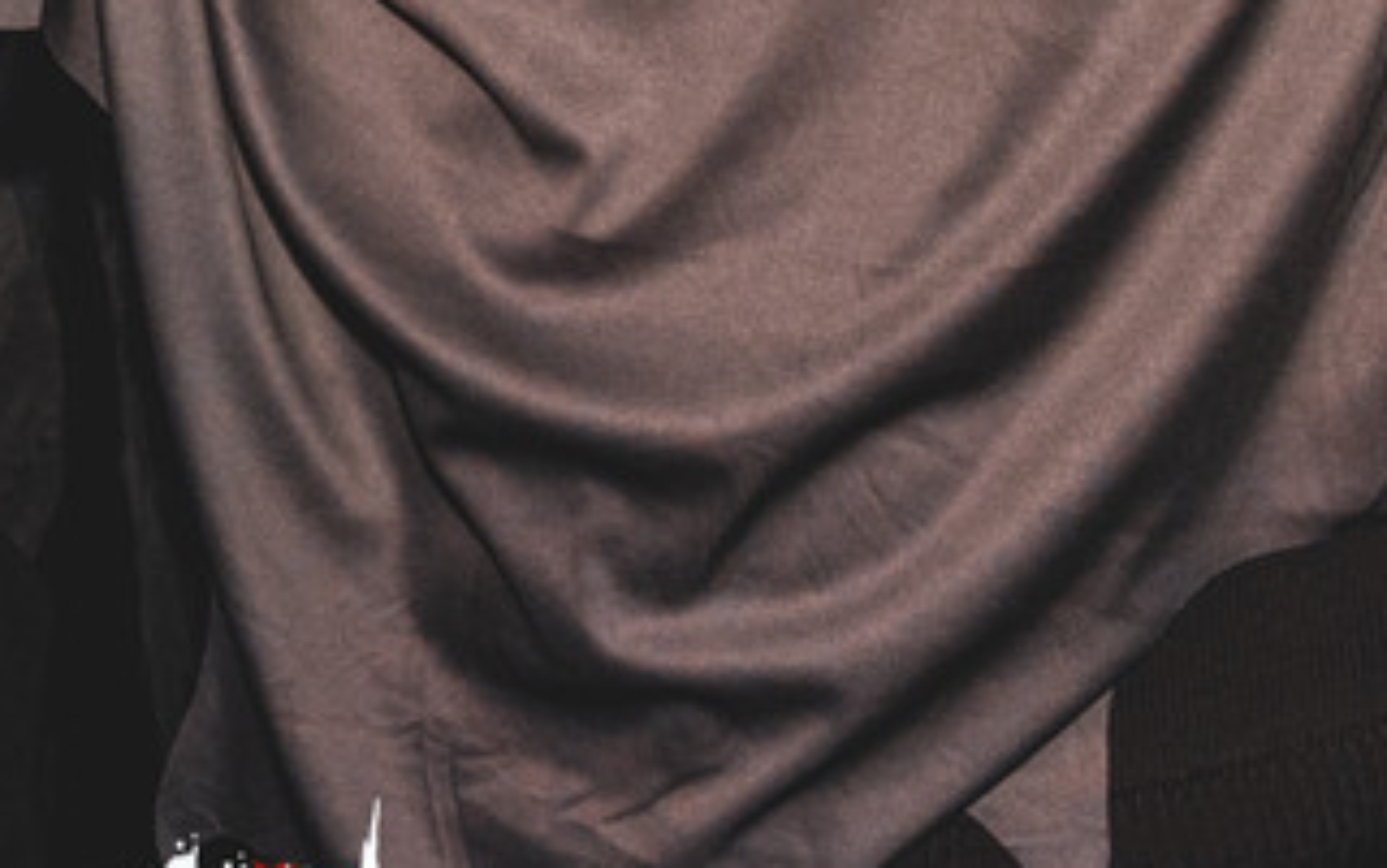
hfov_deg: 20.0
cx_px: 344
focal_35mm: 103
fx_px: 3895
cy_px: -605
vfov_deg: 11.9
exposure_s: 1/50
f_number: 2.8
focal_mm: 24
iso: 1250
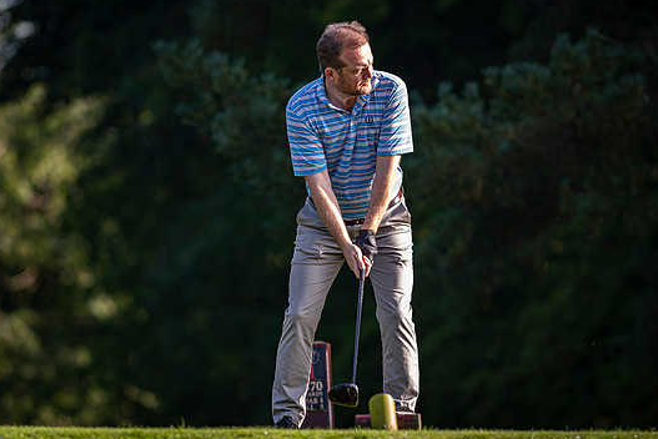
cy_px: 218
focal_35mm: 506
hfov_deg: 4.1
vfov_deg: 2.7
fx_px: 9253
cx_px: 346
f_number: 2.8
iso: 360
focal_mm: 300
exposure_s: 1/800
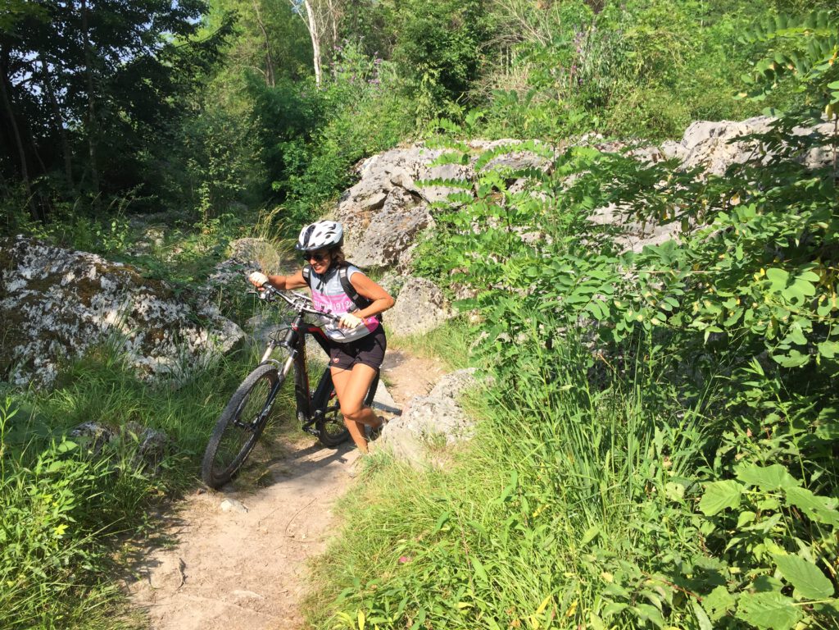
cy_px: 315
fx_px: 703
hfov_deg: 61.7
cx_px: 420
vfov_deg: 48.2
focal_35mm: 29
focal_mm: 4.15
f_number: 2.2
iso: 32
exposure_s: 1/879
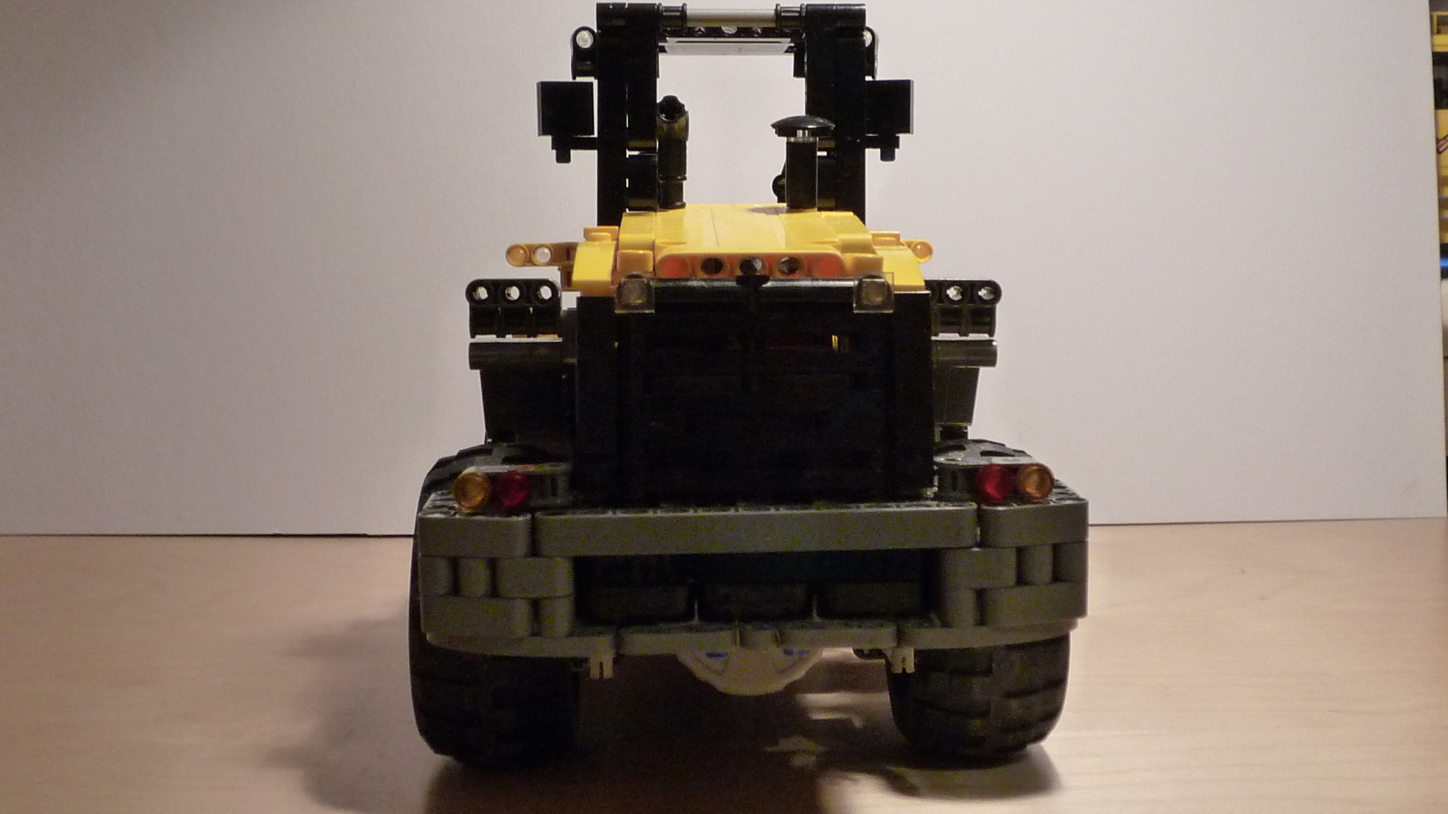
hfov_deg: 43.7
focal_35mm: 47
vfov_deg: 25.4
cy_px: 401
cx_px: 722
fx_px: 1804
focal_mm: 5.3
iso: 400
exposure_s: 1/13
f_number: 3.4
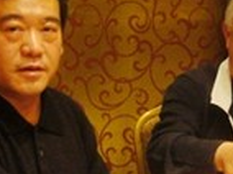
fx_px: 853
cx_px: 217
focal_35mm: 127
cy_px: 107
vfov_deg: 11.6
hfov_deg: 15.3
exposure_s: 1/8
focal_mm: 7.5
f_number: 3.2
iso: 200
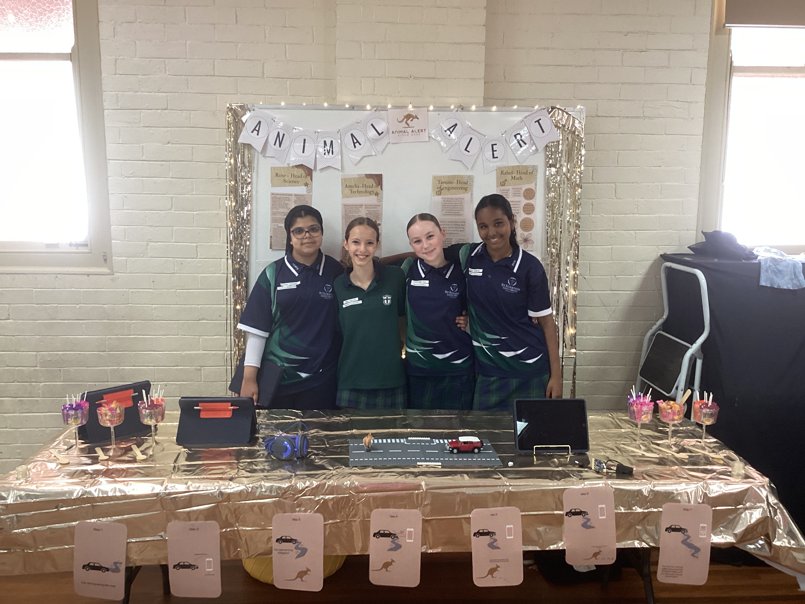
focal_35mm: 31
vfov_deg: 45.4
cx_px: 402
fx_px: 721
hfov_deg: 58.4
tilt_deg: -9.8
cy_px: 302
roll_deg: -1.0
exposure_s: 1/50
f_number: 2.4
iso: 200
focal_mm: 3.3
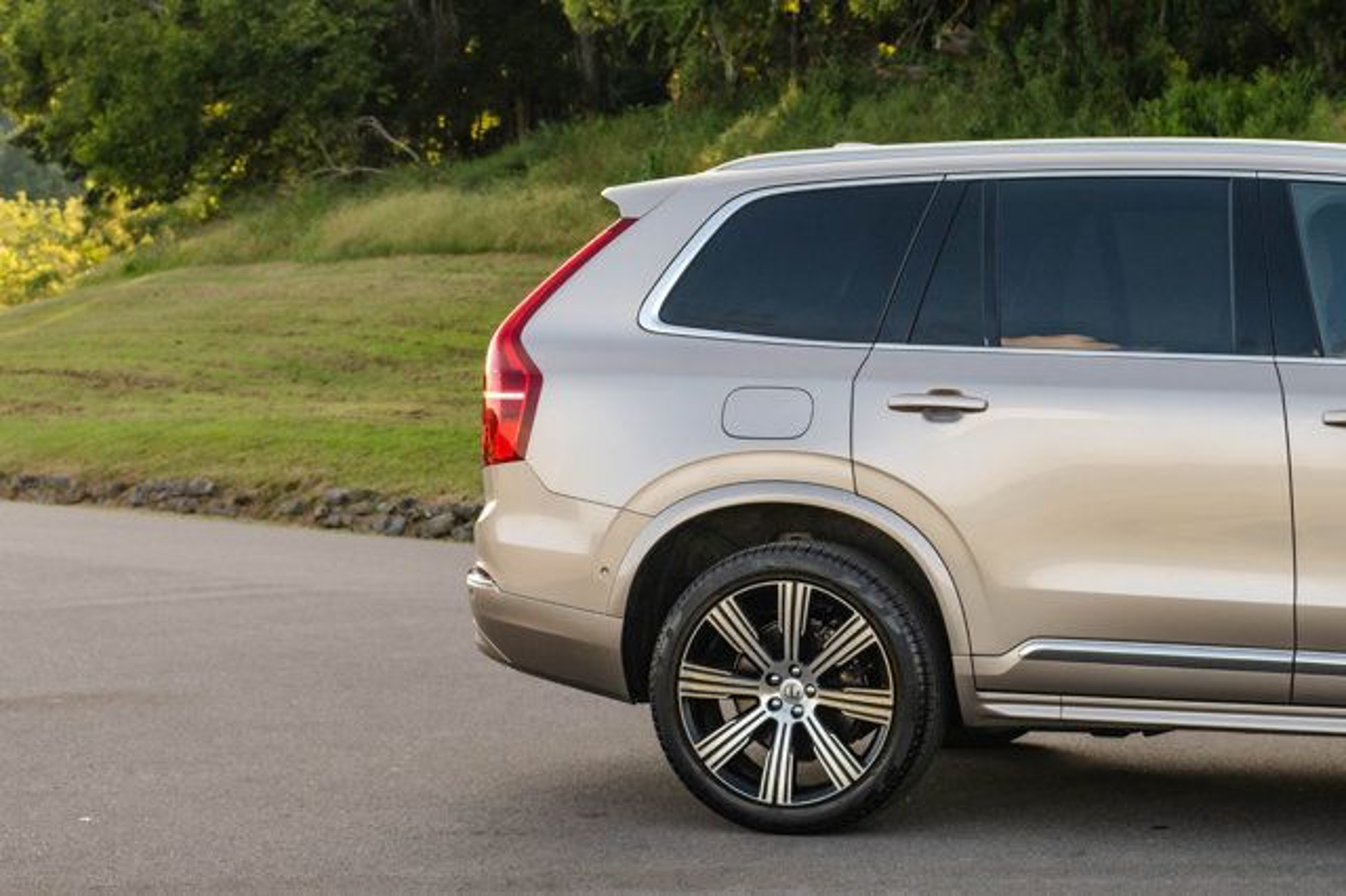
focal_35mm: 87
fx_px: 3251
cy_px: 448
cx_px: 673
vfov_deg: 15.7
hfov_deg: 23.4
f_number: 6.3
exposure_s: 1/800
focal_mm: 58
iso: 640
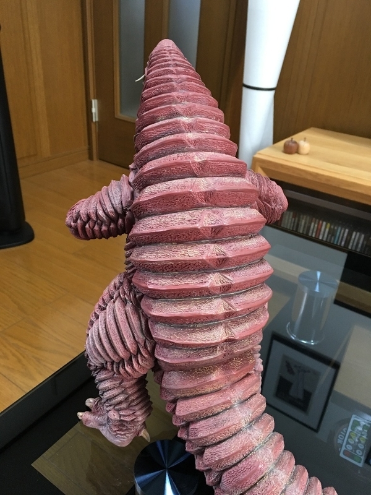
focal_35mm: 29
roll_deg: -4.1
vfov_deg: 61.7
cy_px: 248
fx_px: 414
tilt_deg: -28.9
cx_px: 186
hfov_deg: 48.2
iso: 64
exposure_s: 1/15
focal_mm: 4.15
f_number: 2.2
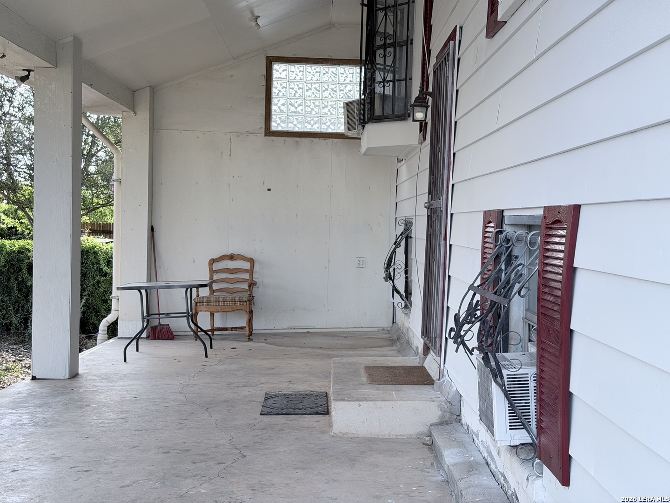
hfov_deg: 39.7
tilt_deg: -1.7
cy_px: 252
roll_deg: -1.1
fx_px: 929
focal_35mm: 48
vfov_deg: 30.3
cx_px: 335
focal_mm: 6.76
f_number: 1.78
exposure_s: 1/636
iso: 100
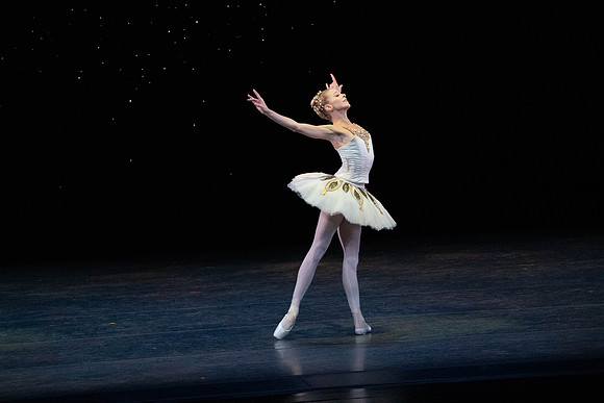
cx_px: 302
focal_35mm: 318
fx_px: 5336
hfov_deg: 6.5
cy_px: 202
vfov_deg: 4.3
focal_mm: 318
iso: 20000
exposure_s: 1/500
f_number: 11
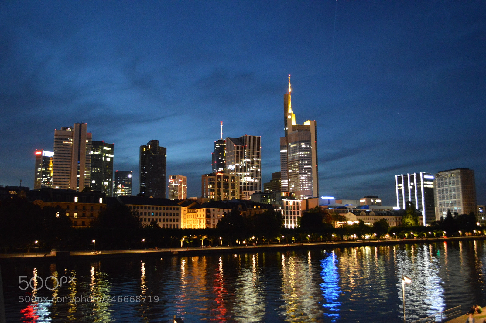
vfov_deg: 39.9
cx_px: 243
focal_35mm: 33
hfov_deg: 57.3
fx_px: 445
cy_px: 162
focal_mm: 22
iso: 3200
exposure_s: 1/3
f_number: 4
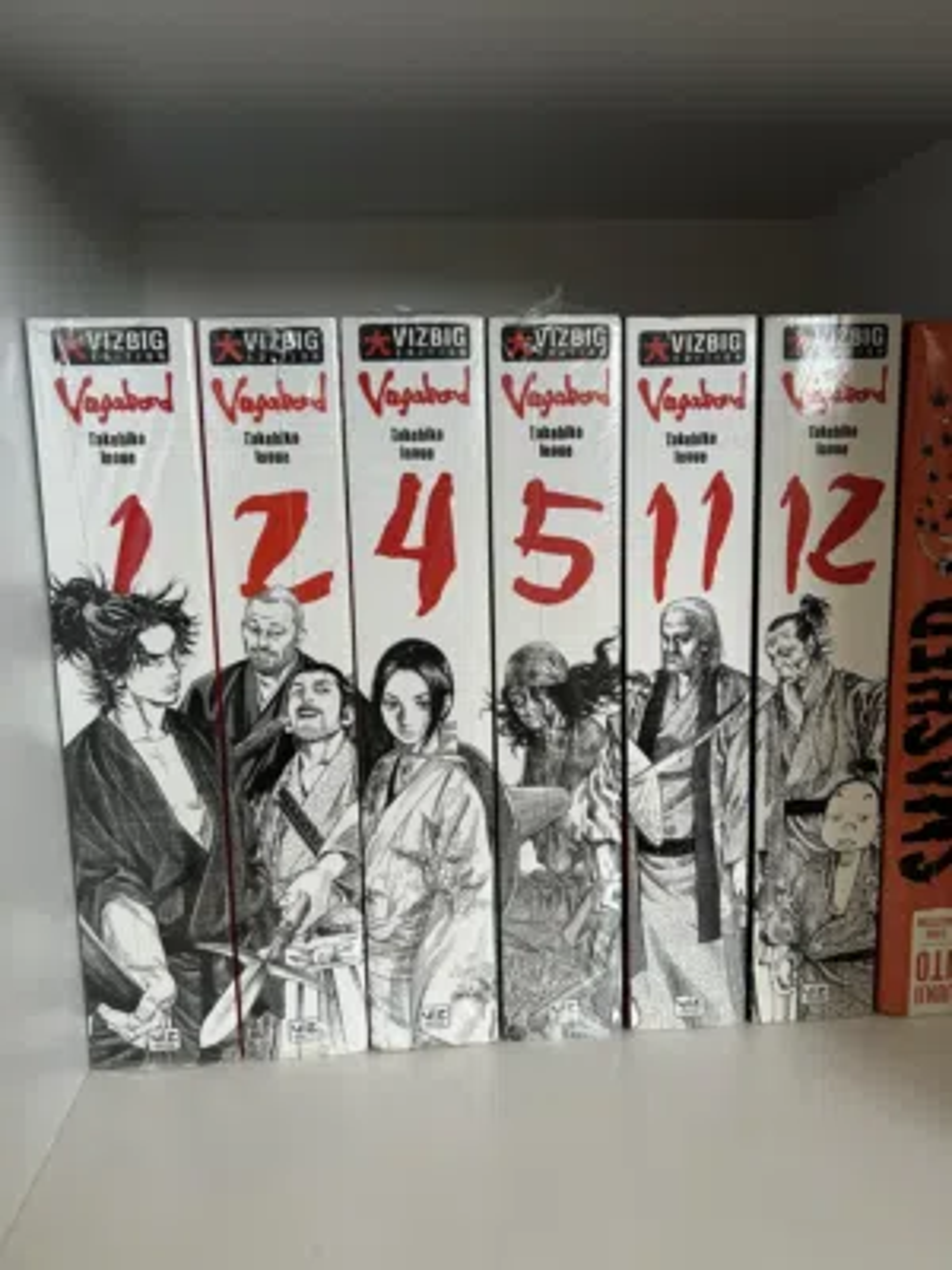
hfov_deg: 53.1
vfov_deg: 67.3
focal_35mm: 26
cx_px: 476
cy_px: 635
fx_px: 953
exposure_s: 1/60
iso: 320
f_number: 1.5
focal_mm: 5.7
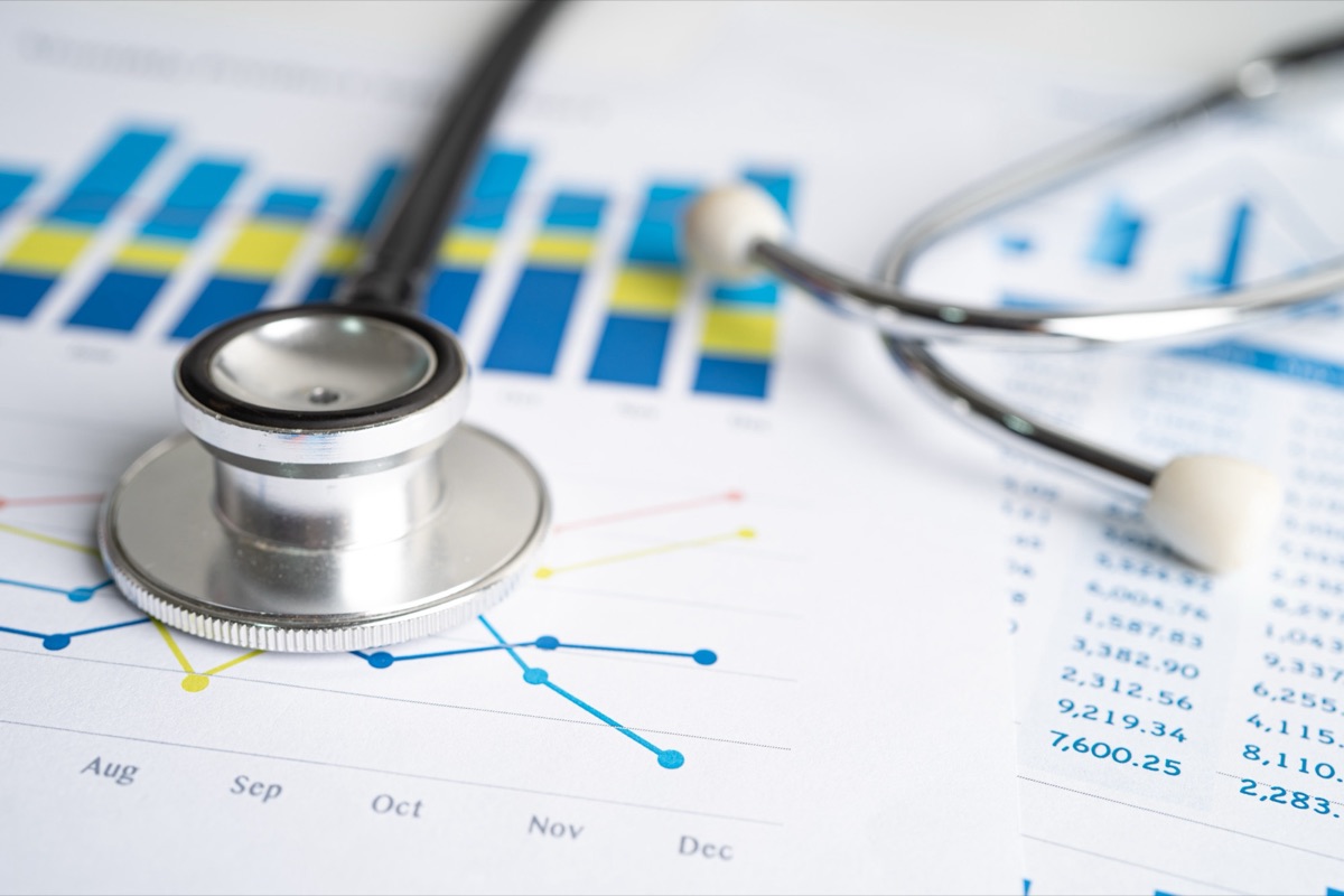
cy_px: 448
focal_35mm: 50
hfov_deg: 39.6
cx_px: 672
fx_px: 1867
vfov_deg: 27.0
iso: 100
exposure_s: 1/80
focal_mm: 50
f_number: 5
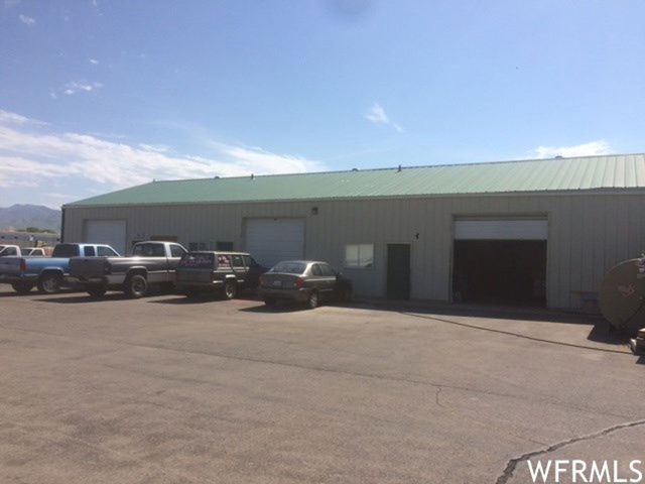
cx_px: 322
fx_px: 540
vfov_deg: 48.2
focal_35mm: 29
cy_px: 242
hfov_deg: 61.7
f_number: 2.2
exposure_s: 1/3425
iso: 32
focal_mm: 4.15
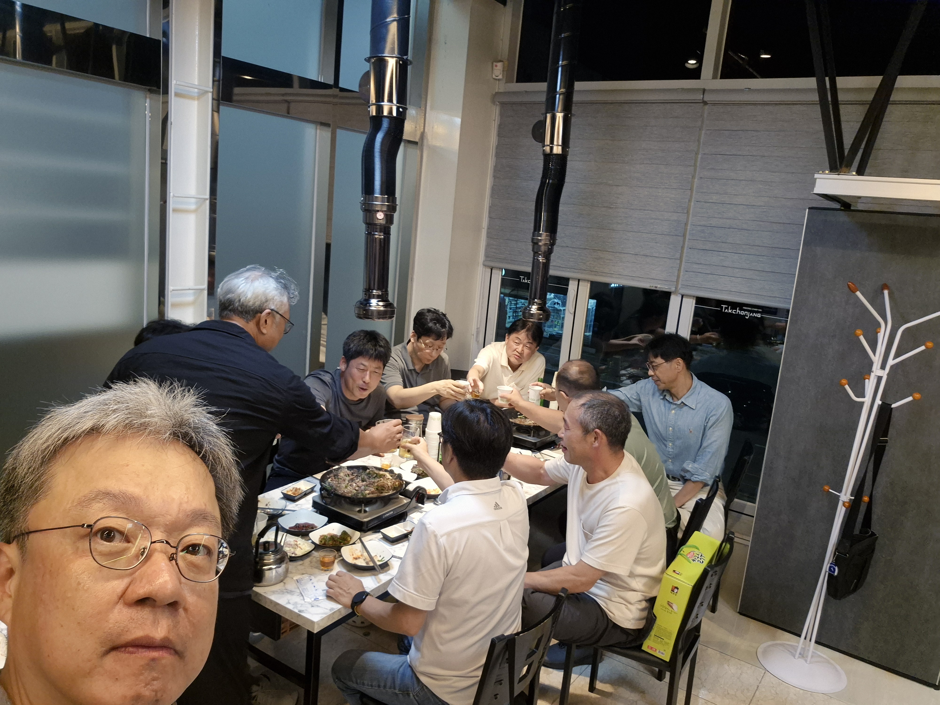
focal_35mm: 25
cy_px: 352
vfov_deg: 54.9
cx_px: 470
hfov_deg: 69.4
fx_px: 679
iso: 400
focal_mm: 3.3
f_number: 2.2
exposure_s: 1/120
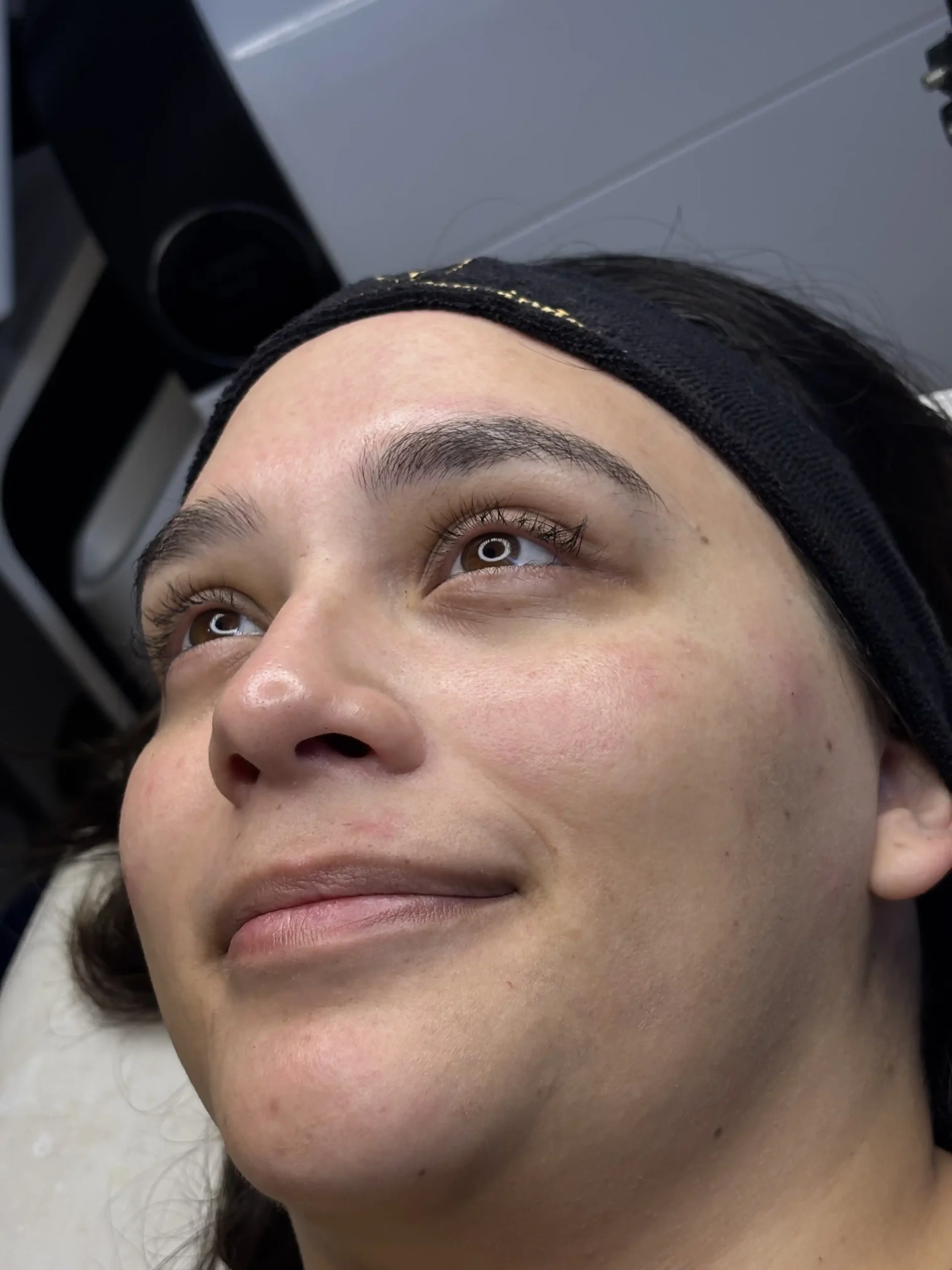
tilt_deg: -34.6
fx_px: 1907
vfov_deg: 36.8
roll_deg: +28.6
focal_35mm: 52
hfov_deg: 28.0
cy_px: 635
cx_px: 476
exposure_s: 1/337
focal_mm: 5.96
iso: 32
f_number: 1.6
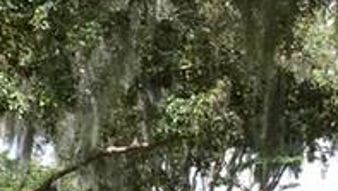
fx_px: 2053
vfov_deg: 5.2
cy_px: 378
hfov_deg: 8.9
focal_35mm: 229
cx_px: 647
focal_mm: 24
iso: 100
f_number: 6.3
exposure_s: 1/100
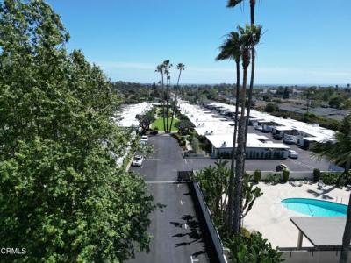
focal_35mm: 24
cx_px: 176
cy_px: 132
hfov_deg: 71.6
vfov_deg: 56.8
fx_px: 243
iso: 100
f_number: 1.7
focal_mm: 6.72
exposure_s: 1/3000
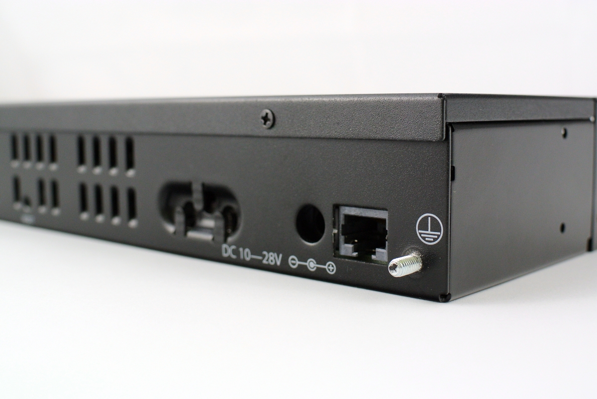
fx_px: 813
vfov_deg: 27.6
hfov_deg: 40.3
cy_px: 200
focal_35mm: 49
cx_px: 298
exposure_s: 1/13
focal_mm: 18.5
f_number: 4.5
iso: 400
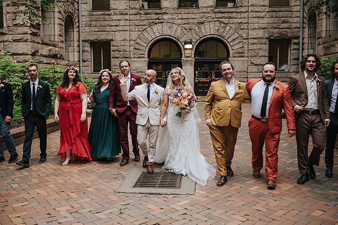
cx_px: 169
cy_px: 112
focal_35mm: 35
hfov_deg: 54.5
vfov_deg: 37.8
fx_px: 328
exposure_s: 1/400
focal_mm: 35
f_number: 3.2
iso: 640
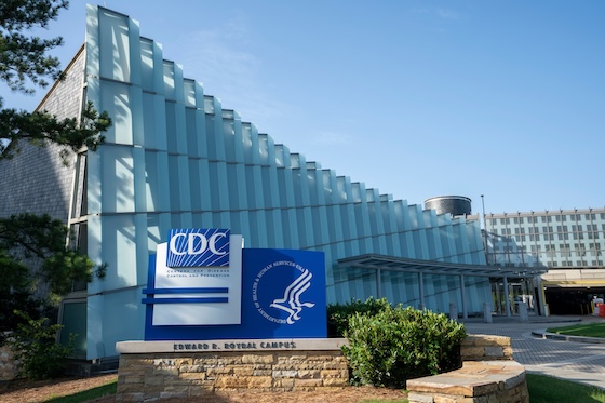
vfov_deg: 43.6
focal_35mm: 30
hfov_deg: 61.9
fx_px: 504
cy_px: 202
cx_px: 302
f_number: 8
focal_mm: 30
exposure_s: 1/320
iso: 250
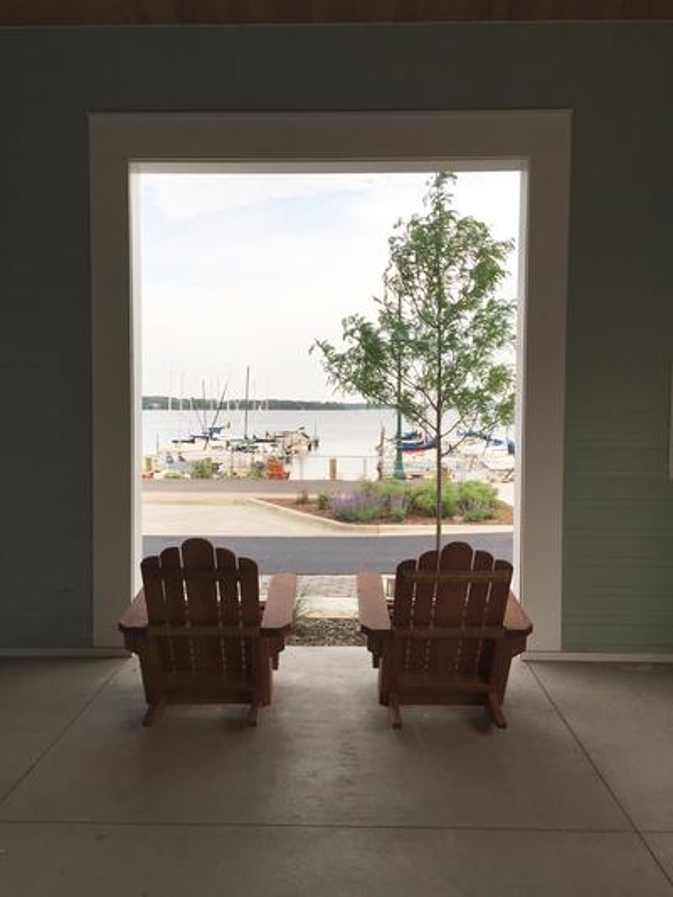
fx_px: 751
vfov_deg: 61.6
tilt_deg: -2.4
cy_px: 448
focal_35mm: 29
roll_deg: +0.7
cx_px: 336
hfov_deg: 48.2
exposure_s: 1/1099
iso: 50
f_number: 2.2
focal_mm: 4.15
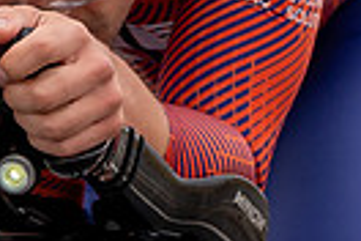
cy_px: 635
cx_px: 81
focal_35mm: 1507
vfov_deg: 0.9
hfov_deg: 1.4
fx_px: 15111
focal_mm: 134
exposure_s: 1/800
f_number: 3.2
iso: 100
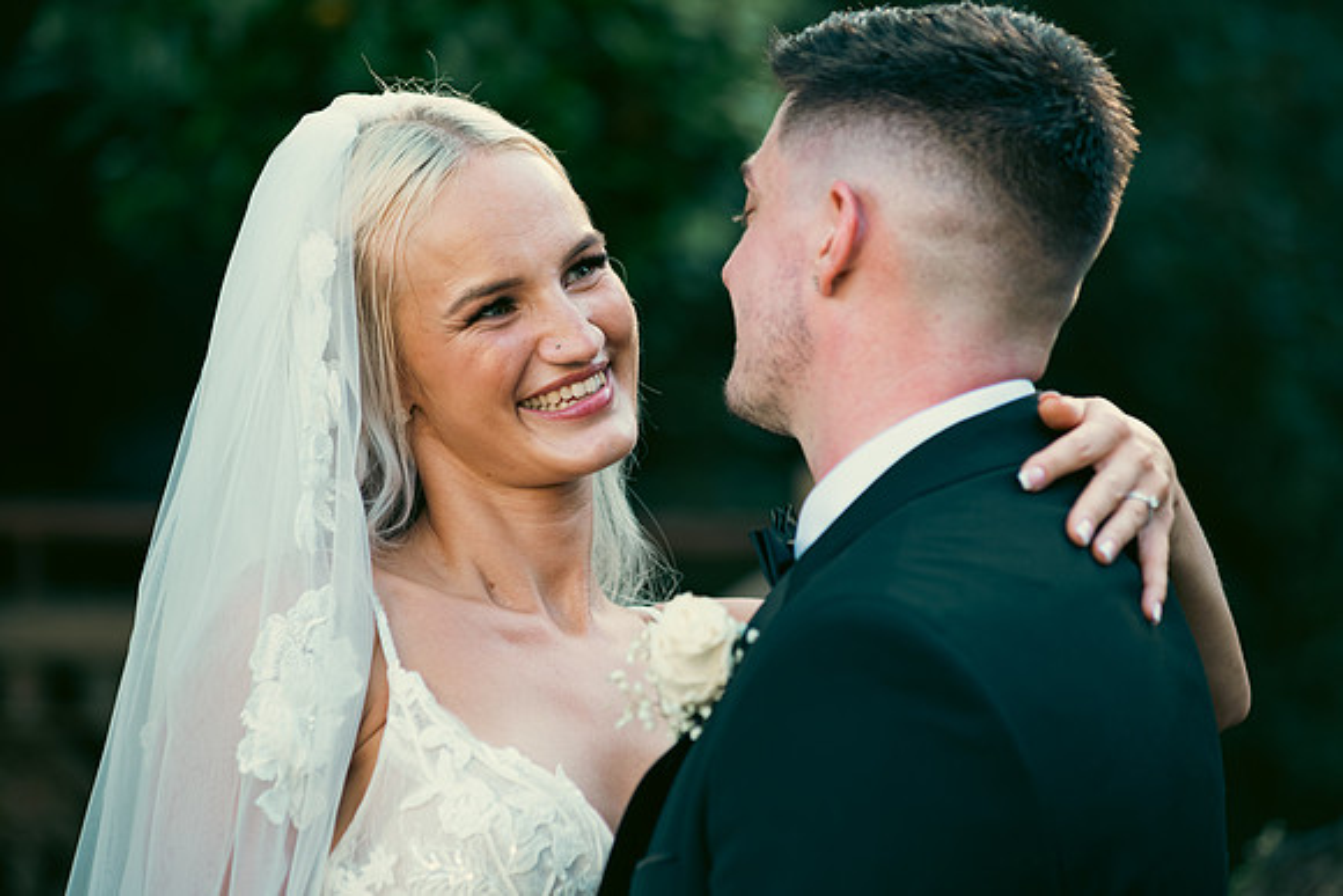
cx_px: 672
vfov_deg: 8.9
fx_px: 5783
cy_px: 448
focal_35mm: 155
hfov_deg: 13.2
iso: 200
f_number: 3.5
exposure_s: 1/200
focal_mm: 155
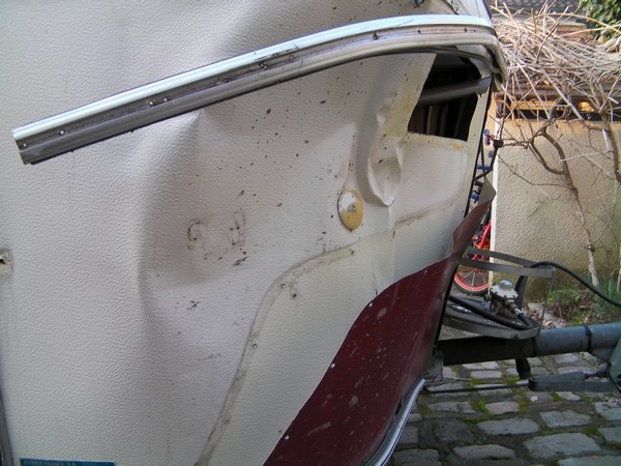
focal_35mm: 38
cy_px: 233
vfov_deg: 37.7
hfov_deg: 49.0
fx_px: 682
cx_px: 310
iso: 50
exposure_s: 1/41.4
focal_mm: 6.8
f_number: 3.5
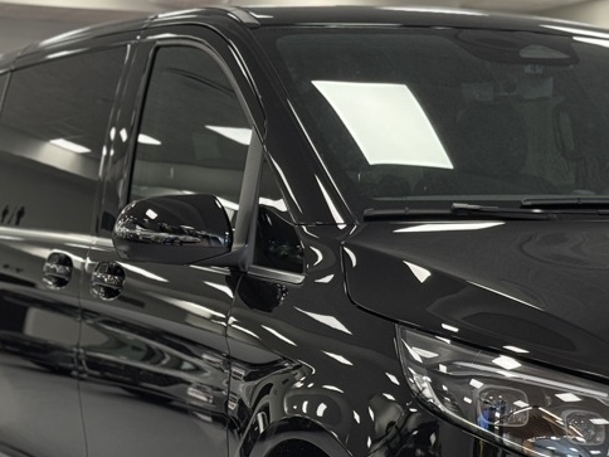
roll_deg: +0.6
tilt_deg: -3.9
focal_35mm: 119
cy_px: 403
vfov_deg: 12.4
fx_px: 2094
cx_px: 481
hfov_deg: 16.4
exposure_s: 1/50
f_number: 1.78
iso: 64
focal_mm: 6.76
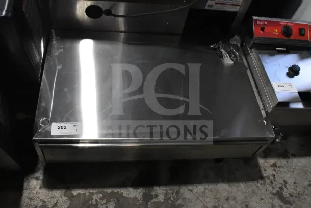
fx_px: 285
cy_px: 104
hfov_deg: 57.2
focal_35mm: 33
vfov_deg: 40.0
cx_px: 156
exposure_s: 1/400
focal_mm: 22
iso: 6400
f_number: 10
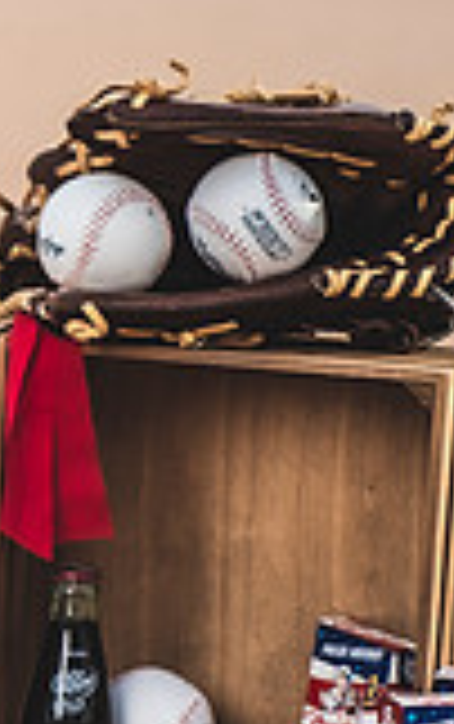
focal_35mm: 199
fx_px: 3929
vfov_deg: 10.5
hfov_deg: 6.1
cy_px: 392
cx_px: -894
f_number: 2.8
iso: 100
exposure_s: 1/400
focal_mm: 50
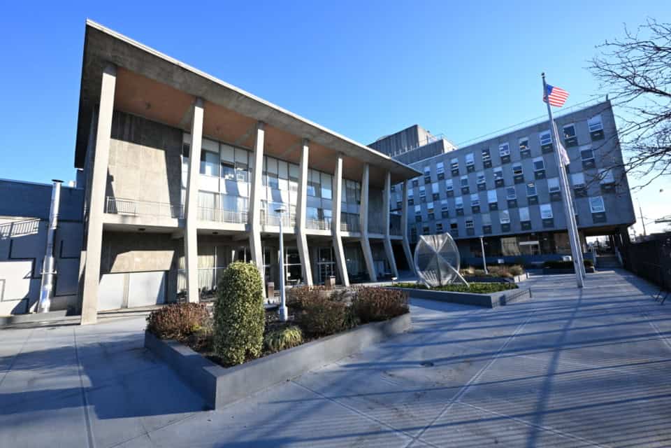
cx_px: 336
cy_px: 224
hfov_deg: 104.3
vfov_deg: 81.2
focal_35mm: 14
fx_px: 261
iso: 3200
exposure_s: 1/800
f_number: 14
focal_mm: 14
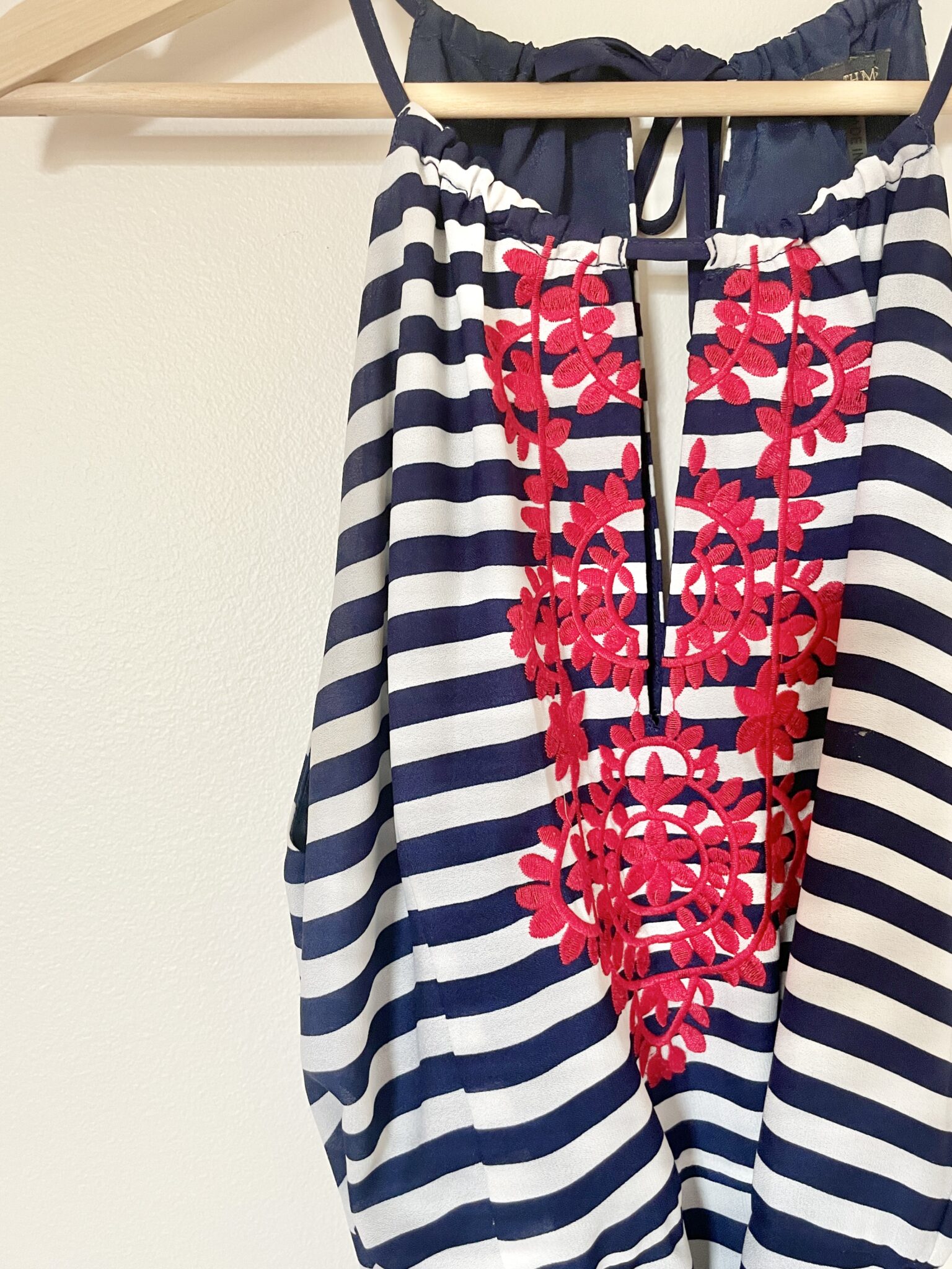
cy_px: 634
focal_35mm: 26
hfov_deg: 53.1
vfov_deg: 67.3
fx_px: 953
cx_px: 476
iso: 125
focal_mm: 4.2
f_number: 1.6
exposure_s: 1/63
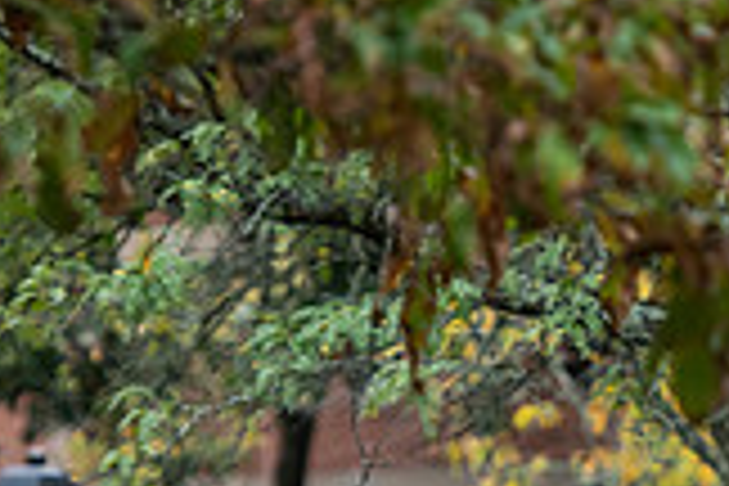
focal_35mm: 520
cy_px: 727
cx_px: 765
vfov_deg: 2.6
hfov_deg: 4.0
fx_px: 10529
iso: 400
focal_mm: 145
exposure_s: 1/400
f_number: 3.2
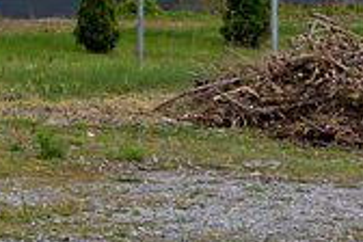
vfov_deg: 7.1
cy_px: -192
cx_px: -637
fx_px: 1893
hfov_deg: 9.2
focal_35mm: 188
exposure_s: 1/500
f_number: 7.1
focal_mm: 17.5
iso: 200
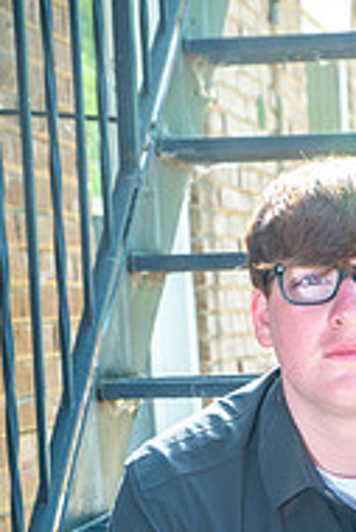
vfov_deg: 16.2
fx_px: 1821
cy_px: 588
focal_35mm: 123
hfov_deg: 11.1
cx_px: 339
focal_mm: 52
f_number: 7.1
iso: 320
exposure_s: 1/125
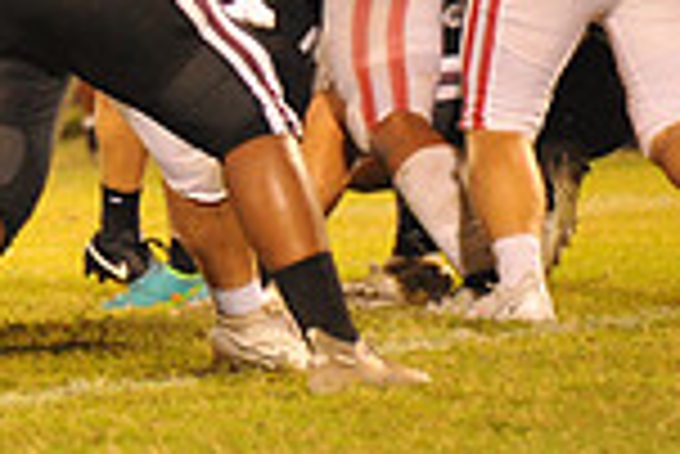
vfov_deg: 1.8
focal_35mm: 766
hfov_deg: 2.7
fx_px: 14483
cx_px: -612
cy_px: -144
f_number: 5
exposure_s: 1/160
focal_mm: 200
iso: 5000
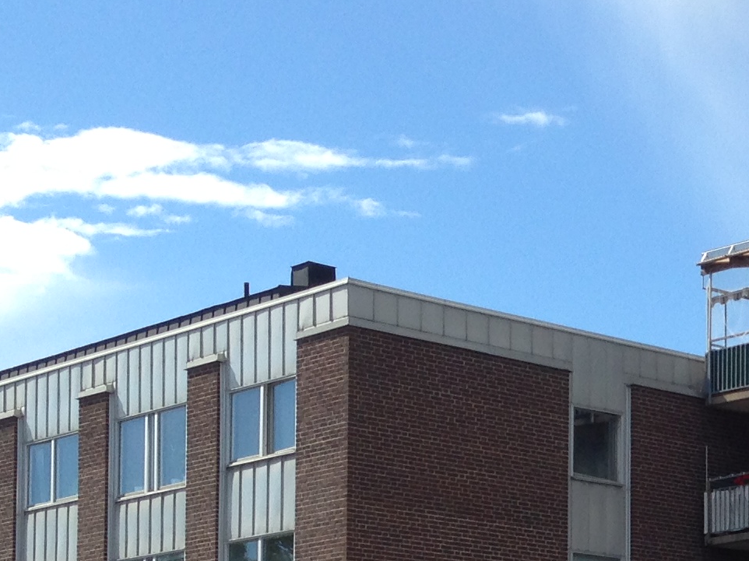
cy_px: 776
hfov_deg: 17.0
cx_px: 842
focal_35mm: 112
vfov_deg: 12.7
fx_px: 2423
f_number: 2.4
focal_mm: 4.12
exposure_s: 1/1290
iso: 50
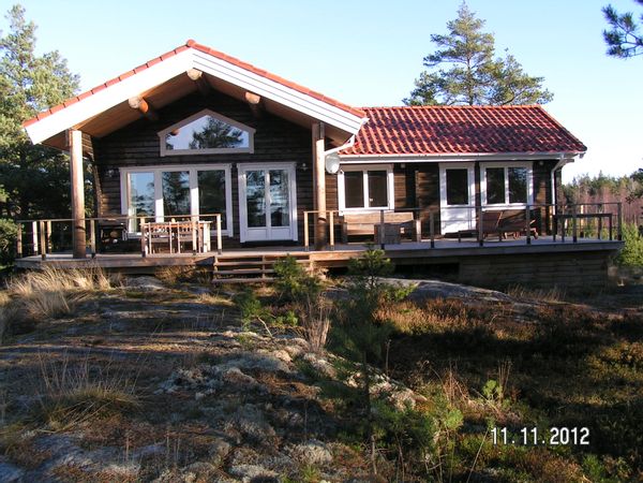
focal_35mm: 38
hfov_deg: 49.0
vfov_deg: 37.7
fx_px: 706
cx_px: 322
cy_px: 242
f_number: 5.6
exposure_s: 1/125
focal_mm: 5.8
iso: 50
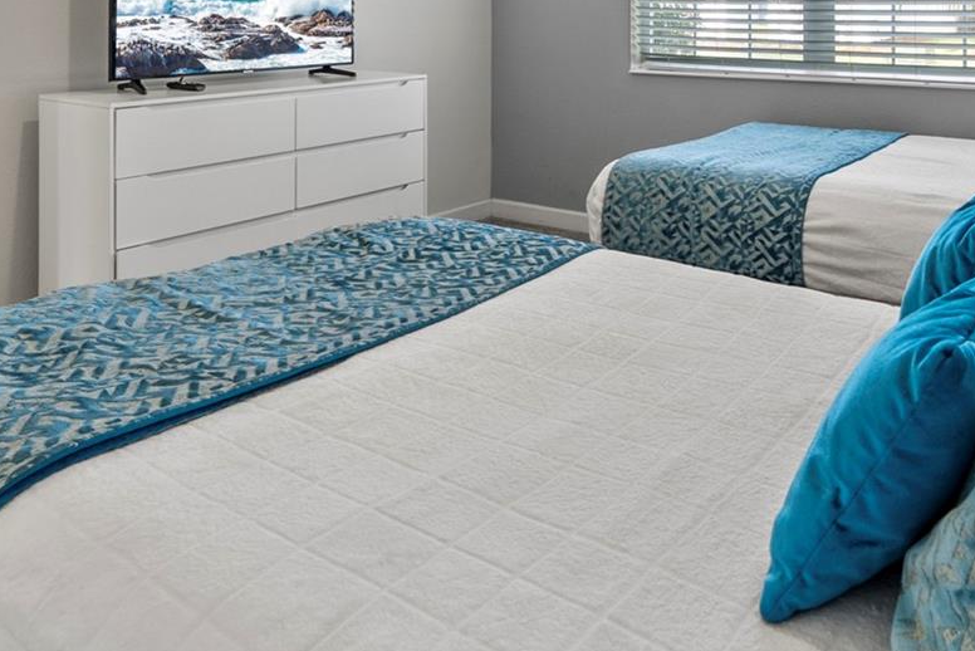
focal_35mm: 33
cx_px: 519
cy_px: -16
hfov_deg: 57.2
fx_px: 894
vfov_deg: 35.7
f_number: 8
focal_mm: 16
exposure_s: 1/6
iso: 400
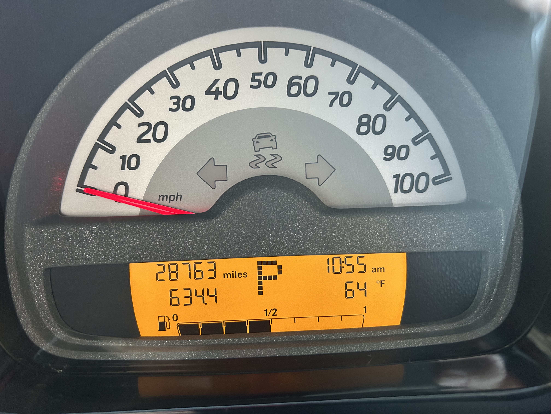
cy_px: 207
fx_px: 414
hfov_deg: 67.3
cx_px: 276
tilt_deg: -25.1
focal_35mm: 26
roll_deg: -2.6
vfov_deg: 53.1
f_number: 1.5
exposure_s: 1/60
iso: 500
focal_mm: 5.7
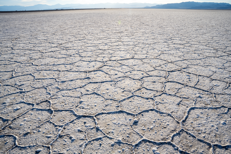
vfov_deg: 53.1
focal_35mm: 24
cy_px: 77
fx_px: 154
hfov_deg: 73.7
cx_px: 116
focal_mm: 24
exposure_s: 1/100
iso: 400
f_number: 18
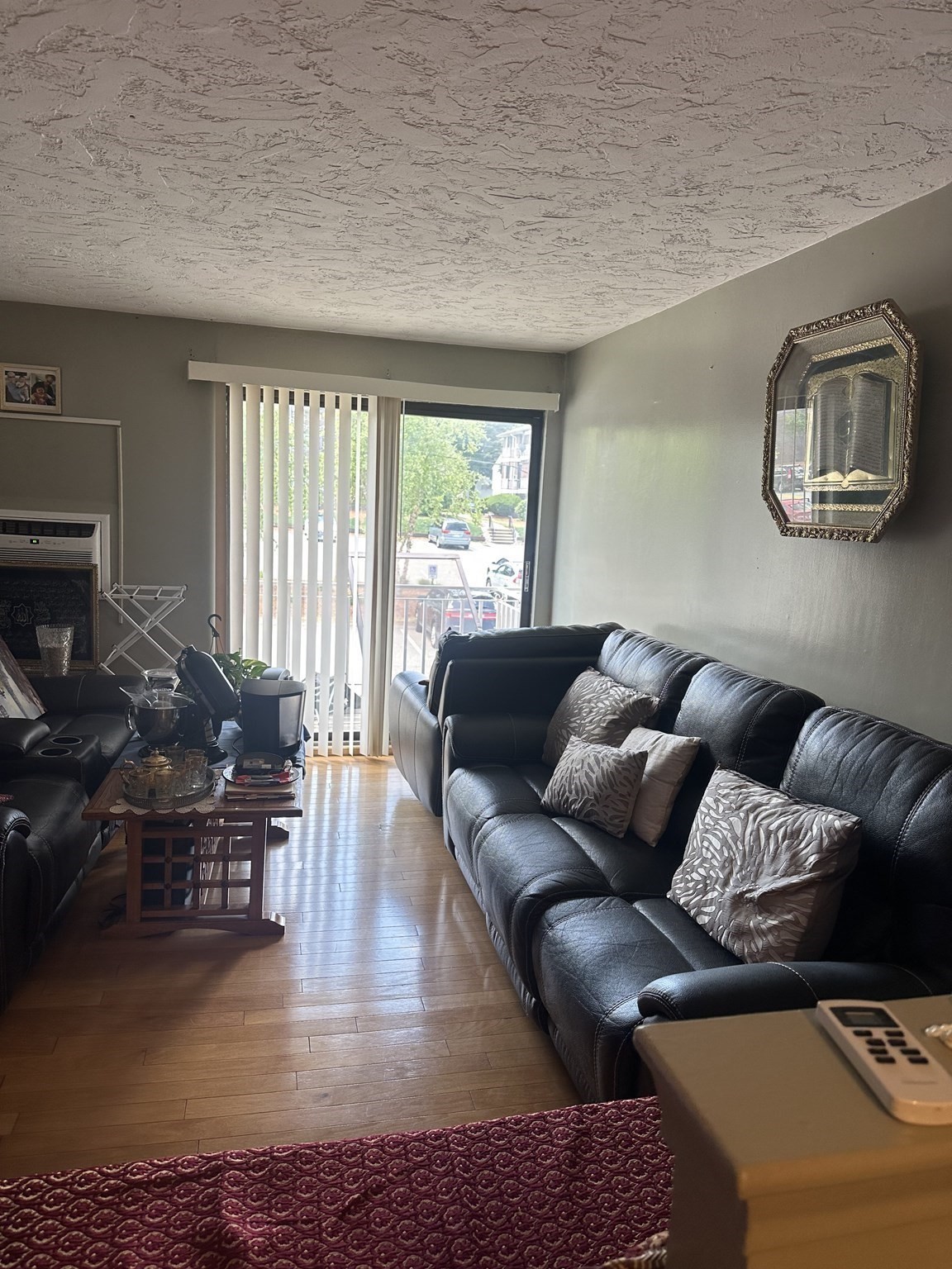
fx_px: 880
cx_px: 476
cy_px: 634
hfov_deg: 56.8
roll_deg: -4.3
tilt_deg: -14.5
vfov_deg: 71.6
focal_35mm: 24
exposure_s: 1/120
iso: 100
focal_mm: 6.86
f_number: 1.78
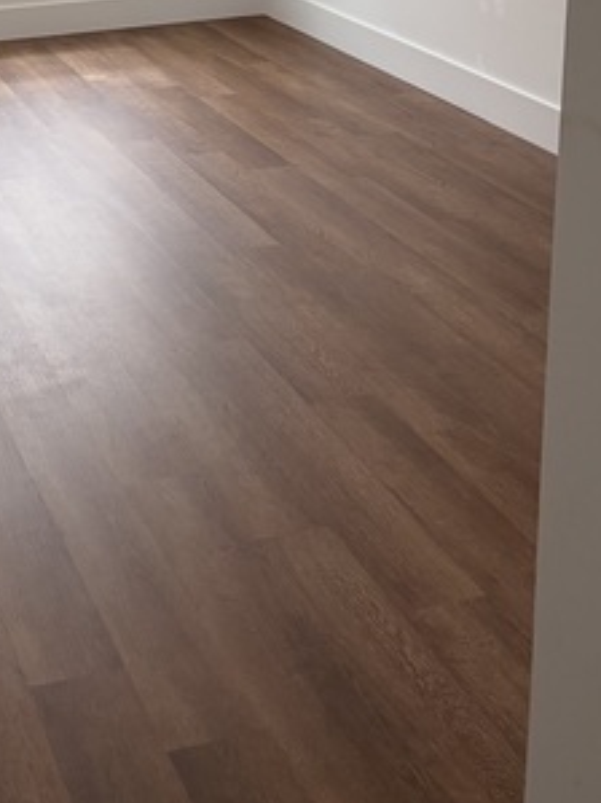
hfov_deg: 24.2
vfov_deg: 31.1
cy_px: 23
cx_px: 8
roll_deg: +1.7
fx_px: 1344
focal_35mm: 58
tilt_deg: -12.0
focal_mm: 5.96
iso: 100
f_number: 1.6
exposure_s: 1/138
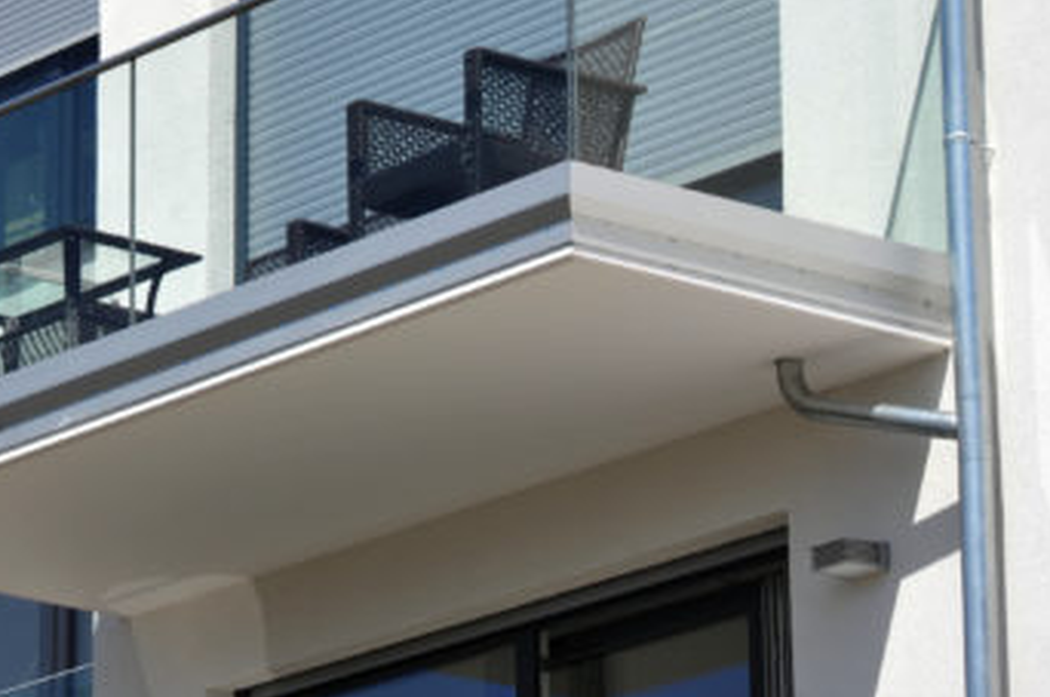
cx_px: 9
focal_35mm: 236
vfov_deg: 5.8
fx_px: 6874
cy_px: 20
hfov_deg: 8.7
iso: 400
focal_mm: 105
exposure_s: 1/250
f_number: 11
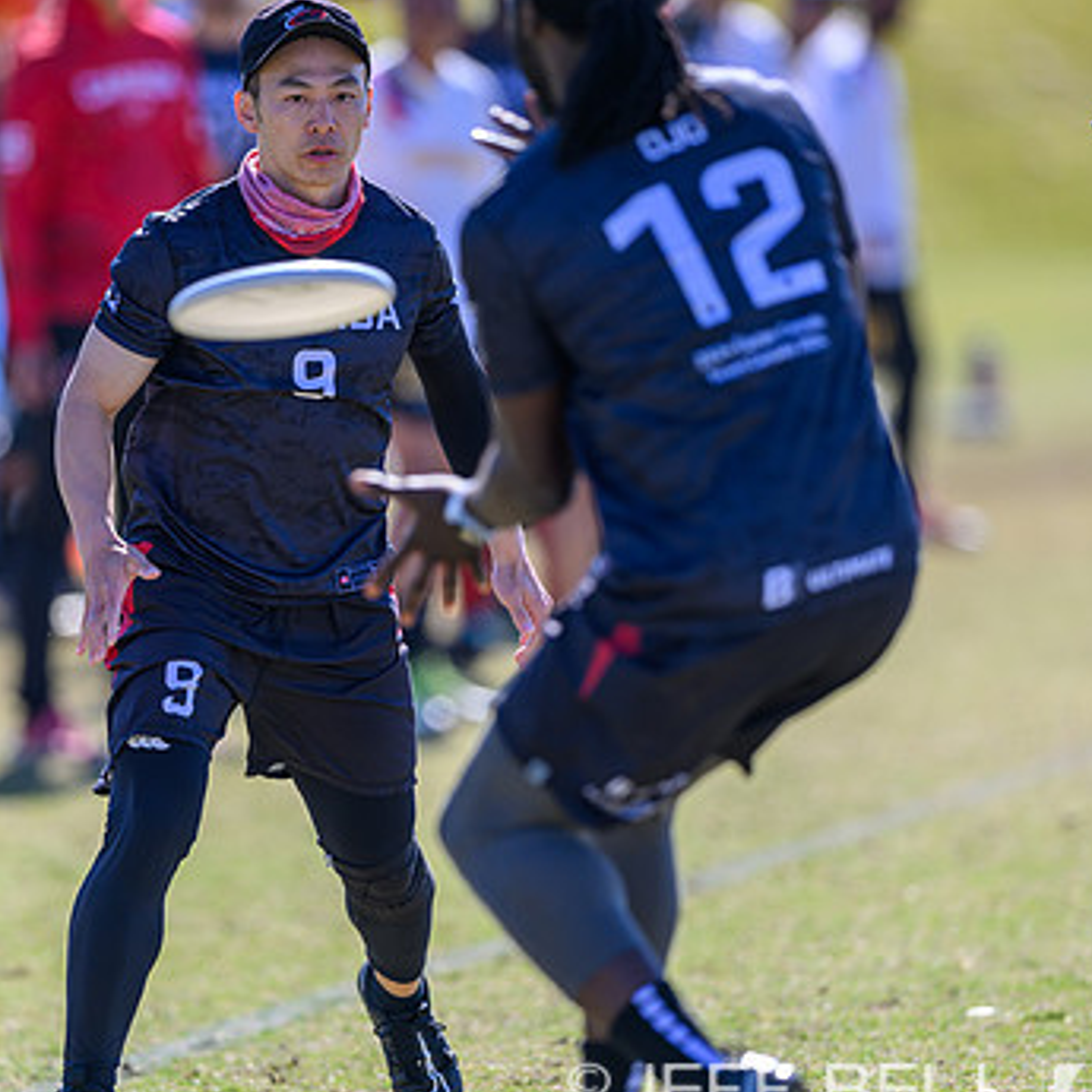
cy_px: 606
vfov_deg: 3.1
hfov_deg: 3.1
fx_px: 20379
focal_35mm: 571
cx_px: 358
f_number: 3.2
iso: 220
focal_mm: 400
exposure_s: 1/1250
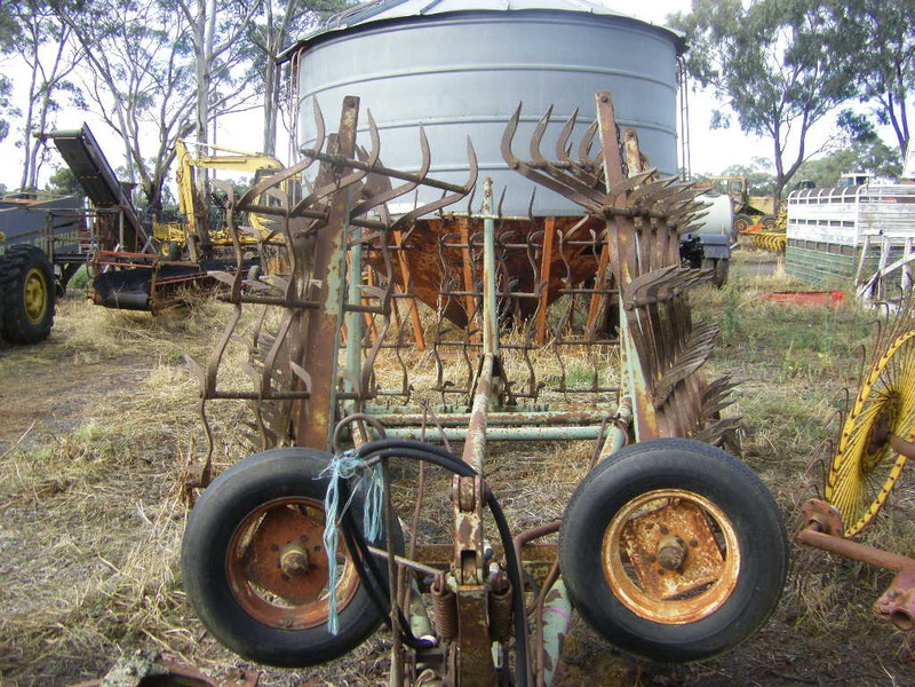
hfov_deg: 49.0
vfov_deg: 37.7
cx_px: 458
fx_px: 1004
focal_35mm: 38
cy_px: 344
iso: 64
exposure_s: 1/125
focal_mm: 6.3
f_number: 3.5
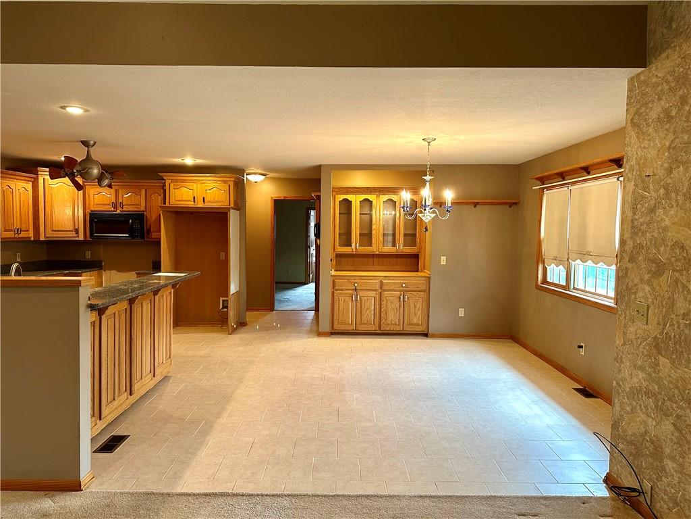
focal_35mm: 24
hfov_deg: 71.6
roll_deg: -0.8
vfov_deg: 56.8
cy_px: 260
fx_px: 479
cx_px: 346
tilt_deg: -2.5
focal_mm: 6.86
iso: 250
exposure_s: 1/60
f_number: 1.78
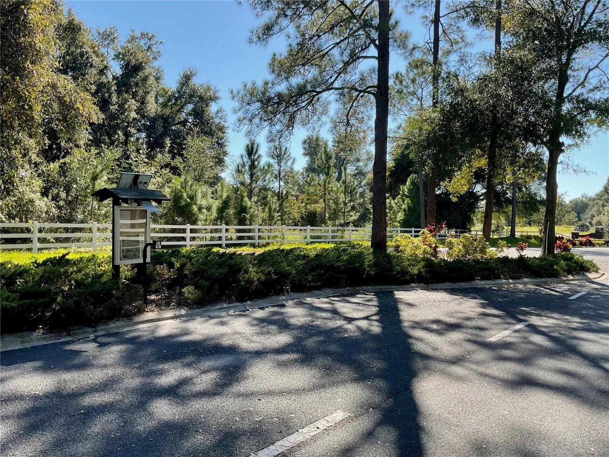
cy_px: 228
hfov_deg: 61.7
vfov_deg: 48.2
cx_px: 304
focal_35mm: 29
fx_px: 510
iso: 16
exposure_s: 1/759
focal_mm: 3
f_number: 1.8
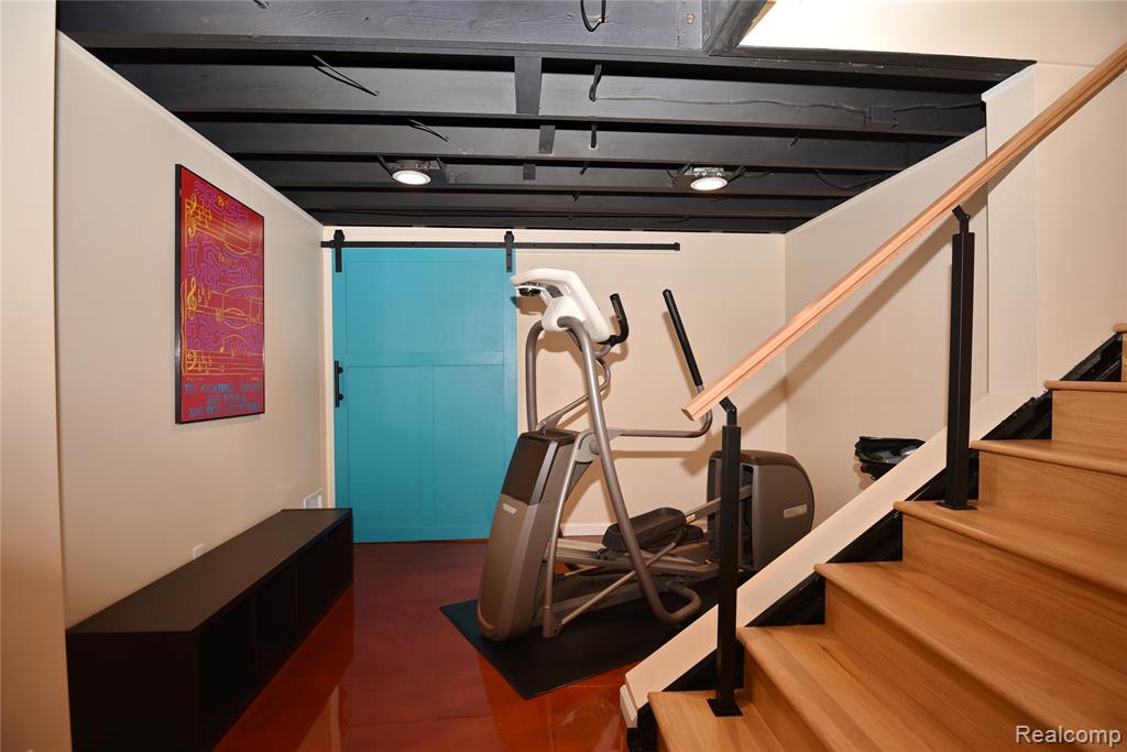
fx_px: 532
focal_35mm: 17
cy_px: 376
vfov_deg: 70.5
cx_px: 564
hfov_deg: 93.3
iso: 125
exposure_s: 1/60
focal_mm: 17
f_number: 4.5
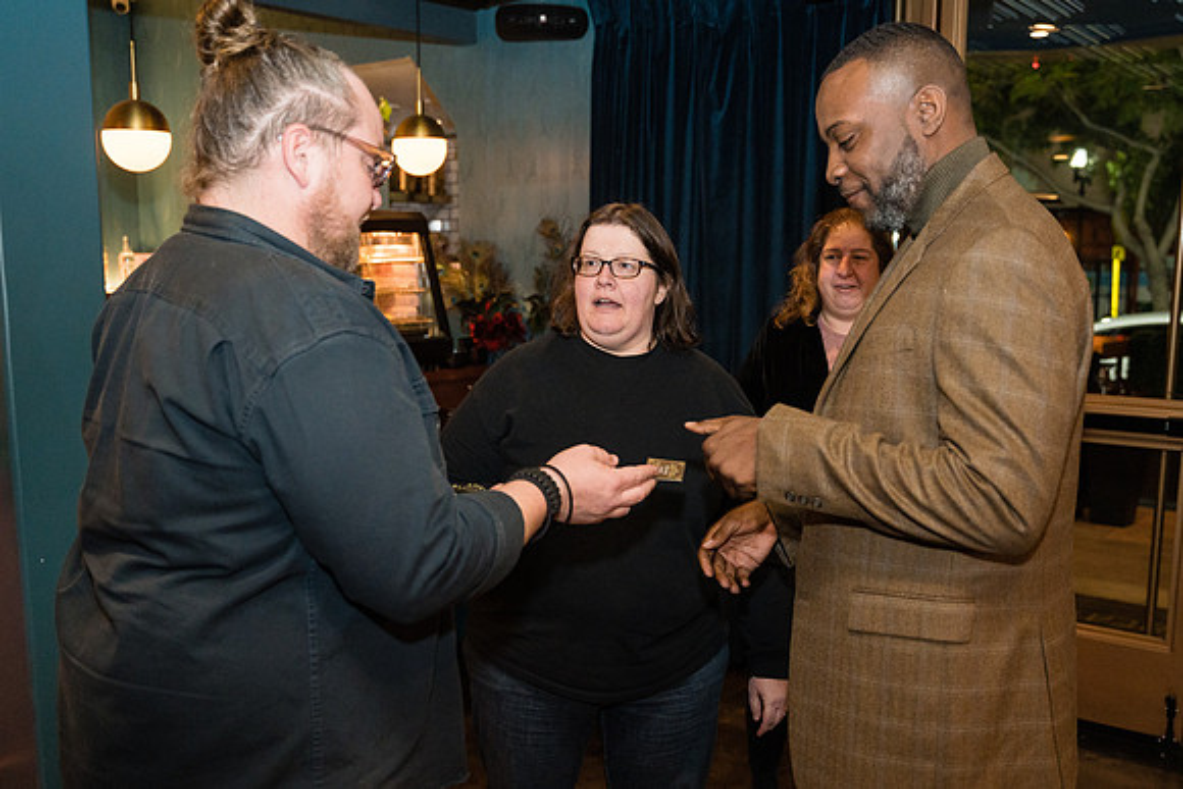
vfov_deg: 36.1
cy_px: 454
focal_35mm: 37
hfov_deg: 52.2
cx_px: 592
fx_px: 1207
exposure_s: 1/125
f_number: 2.8
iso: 3200
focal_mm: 31.9
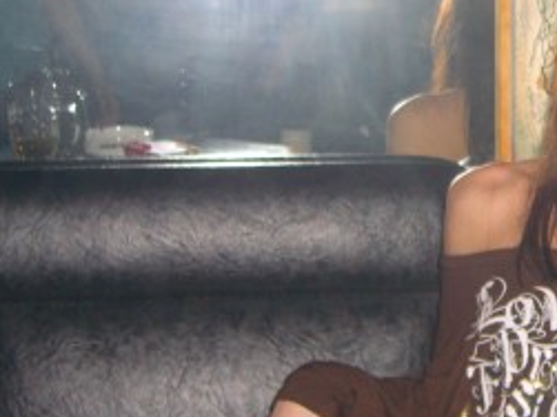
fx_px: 1464
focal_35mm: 91
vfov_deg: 16.2
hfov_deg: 20.7
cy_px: 157
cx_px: 590
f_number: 2.8
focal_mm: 7.9
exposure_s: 1/60
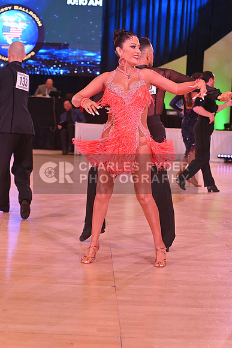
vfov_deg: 28.8
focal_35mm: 70
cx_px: 116
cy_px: 174
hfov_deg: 19.5
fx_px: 676
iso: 2000
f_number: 5
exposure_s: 1/400
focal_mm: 70
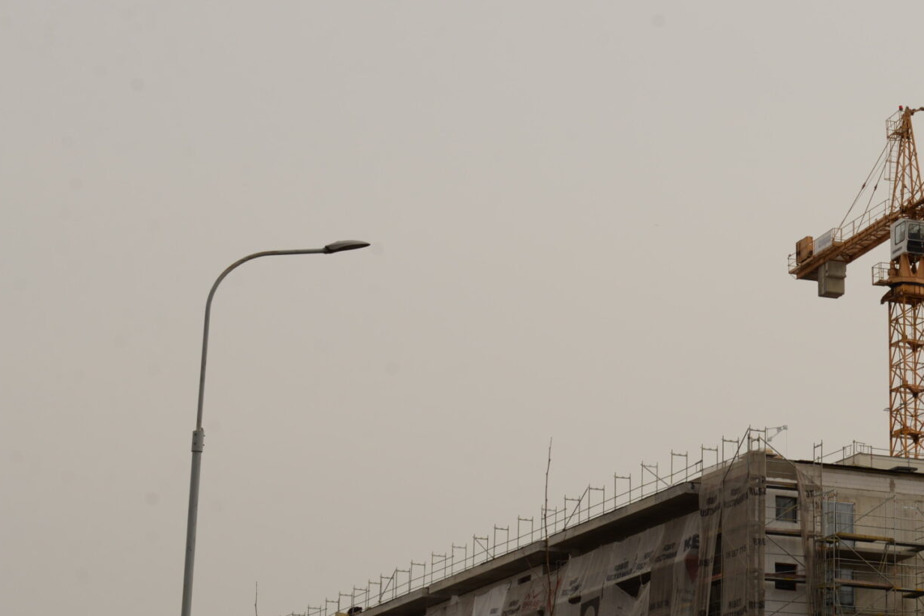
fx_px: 2772
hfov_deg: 18.4
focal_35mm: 108
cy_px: 365
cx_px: 937
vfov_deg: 12.7
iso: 100
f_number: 10
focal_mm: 52
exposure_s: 1/320
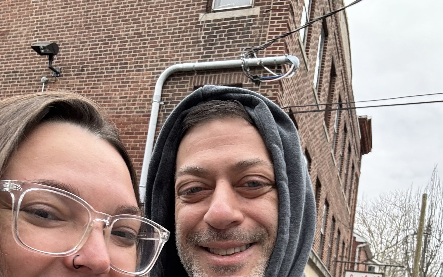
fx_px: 519
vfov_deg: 28.5
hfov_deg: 46.2
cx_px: 221
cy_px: 260
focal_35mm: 43
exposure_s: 1/121
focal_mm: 2.69
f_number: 1.9
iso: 50
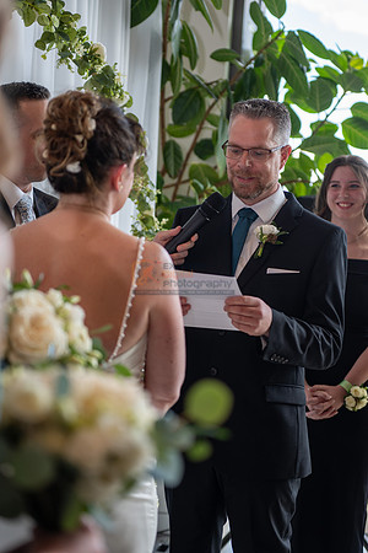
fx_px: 1073
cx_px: 184
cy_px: 276
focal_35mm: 70
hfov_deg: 19.5
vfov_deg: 28.8
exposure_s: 1/160
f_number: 3.2
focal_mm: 70
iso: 125
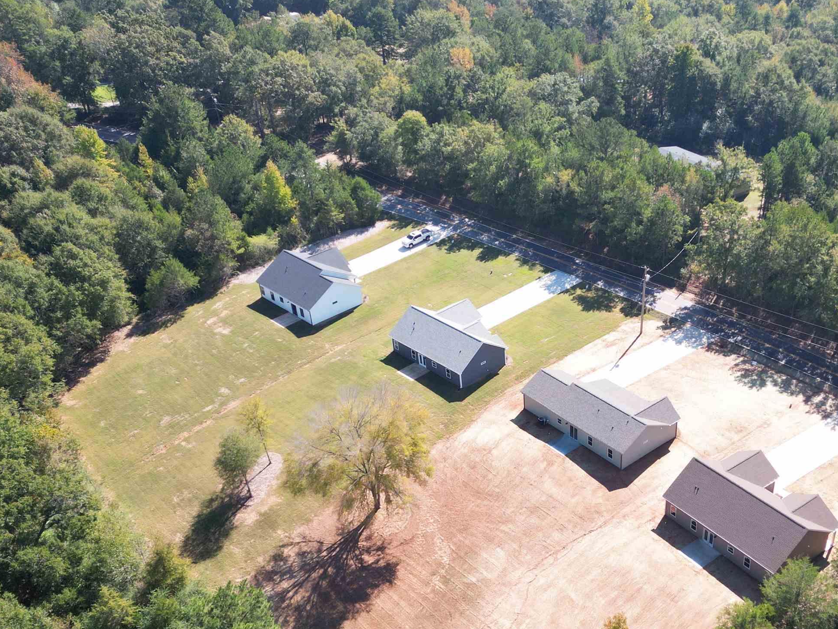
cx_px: 536
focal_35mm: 38
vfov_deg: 37.3
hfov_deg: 48.4
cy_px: 425
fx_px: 920
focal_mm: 6.72
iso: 200
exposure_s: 1/1250
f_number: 1.7
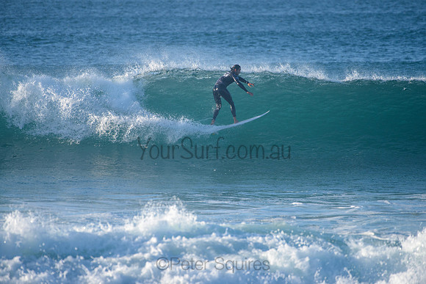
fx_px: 6387
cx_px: 214
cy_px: 135
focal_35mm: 540
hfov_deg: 3.8
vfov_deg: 2.5
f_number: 5.6
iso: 500
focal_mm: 500
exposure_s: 1/2000
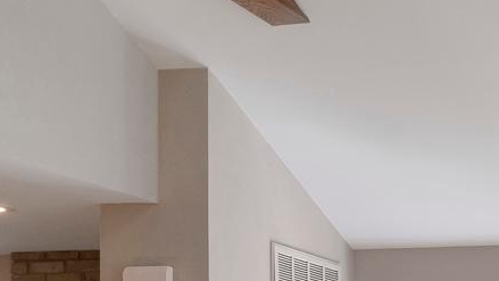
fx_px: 1190
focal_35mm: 90
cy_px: 609
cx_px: 912
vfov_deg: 11.7
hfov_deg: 18.3
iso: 640
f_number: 8
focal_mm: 18.4
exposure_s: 1/125
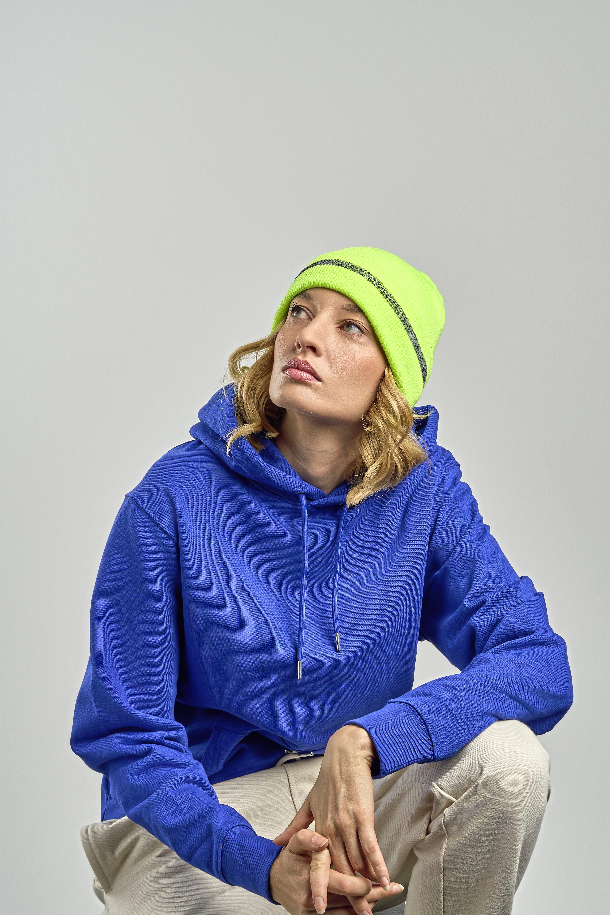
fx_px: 1906
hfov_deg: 18.2
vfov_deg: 27.0
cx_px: 305
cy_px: 458
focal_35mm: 75
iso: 320
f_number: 9
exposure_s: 1/160
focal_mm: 50
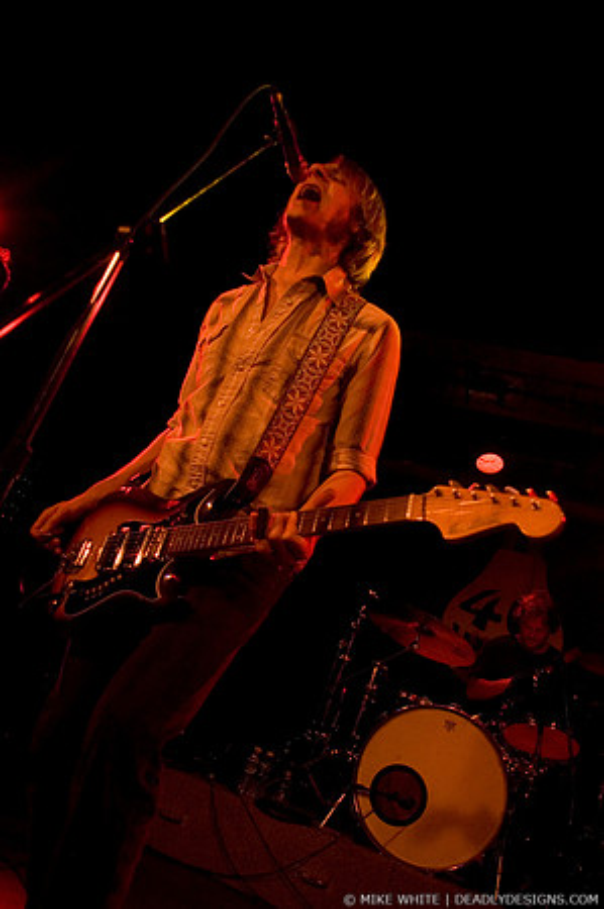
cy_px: 454
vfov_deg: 62.0
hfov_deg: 43.5
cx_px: 302
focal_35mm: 30
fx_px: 757
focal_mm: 20
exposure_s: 1/125
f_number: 3.2
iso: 800
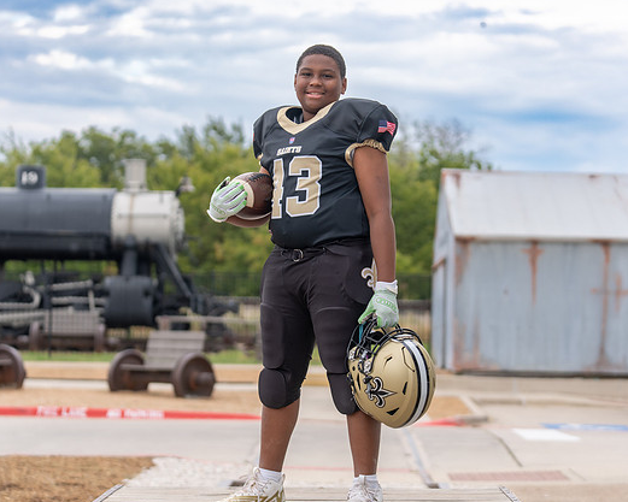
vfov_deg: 17.5
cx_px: 317
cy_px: 273
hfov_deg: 21.7
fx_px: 1636
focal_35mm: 88
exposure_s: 1/320
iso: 160
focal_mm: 70
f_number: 2.8
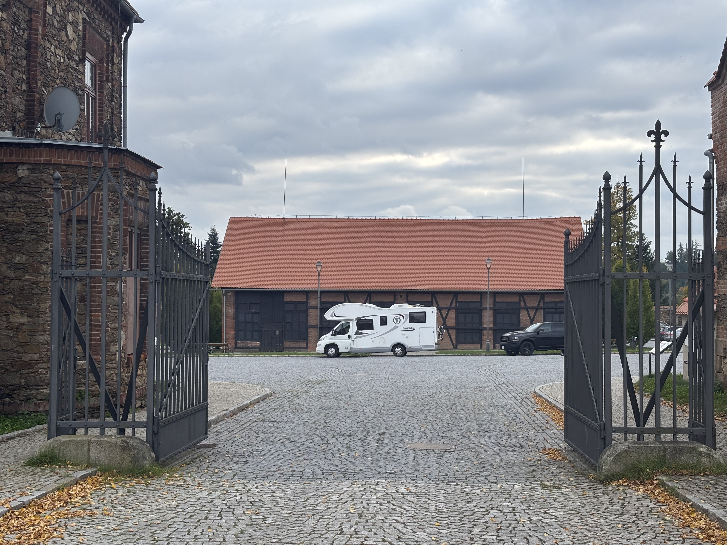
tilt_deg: -0.1
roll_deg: -0.6
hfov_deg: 36.8
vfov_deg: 28.0
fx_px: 1092
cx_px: 364
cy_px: 272
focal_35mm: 52
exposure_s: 1/732
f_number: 1.6
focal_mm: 5.96
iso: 32
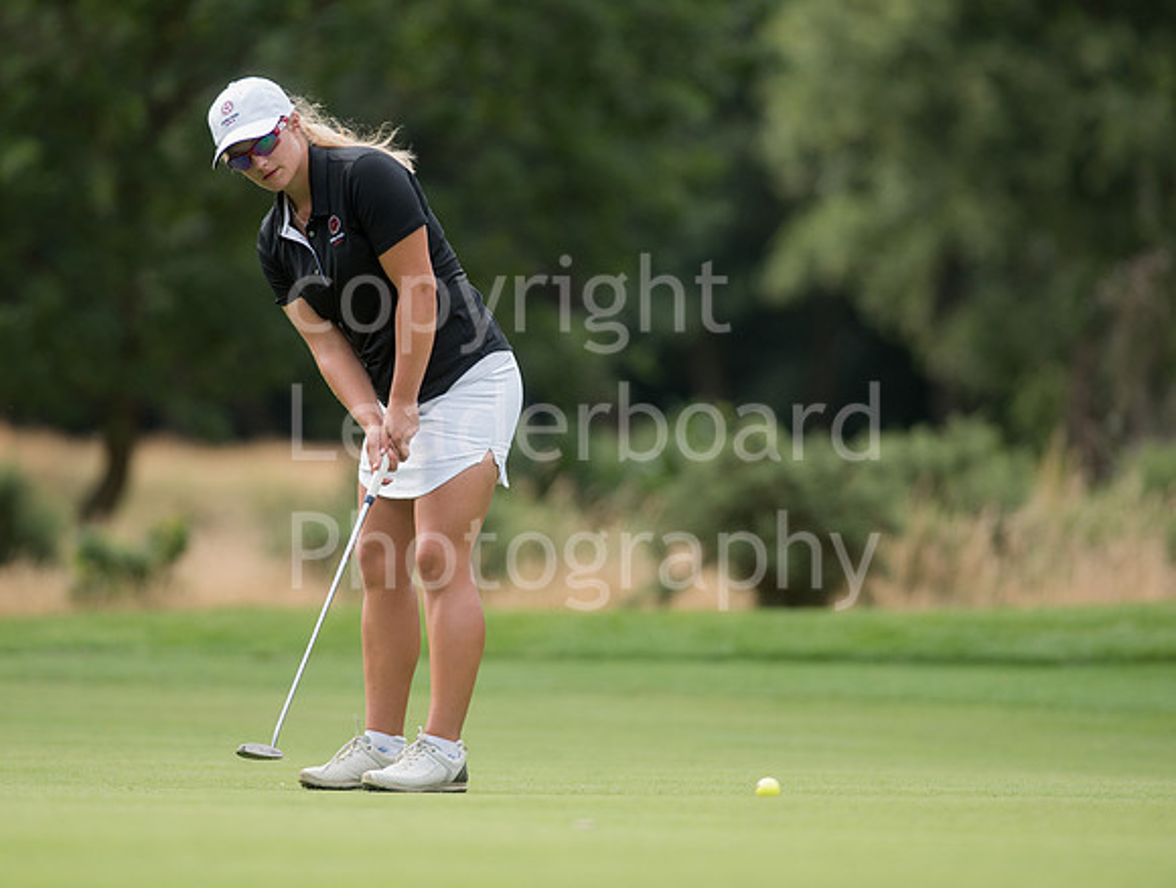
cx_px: 469
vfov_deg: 3.8
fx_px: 13424
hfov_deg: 5.0
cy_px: 424
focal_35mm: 394
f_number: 4
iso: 400
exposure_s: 1/2000
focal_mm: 300
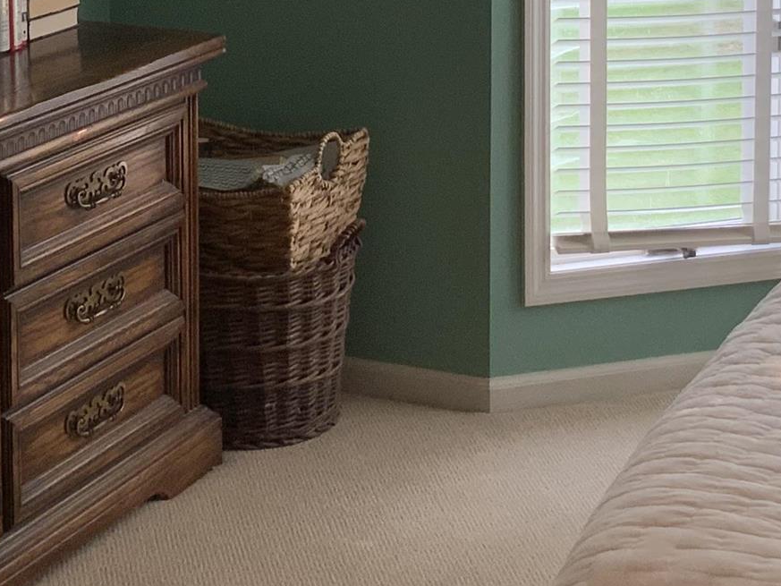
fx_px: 2302
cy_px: -64
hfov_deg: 19.3
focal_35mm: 102
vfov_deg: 14.2
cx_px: 379
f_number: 1.8
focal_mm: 3
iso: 64
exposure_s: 1/120
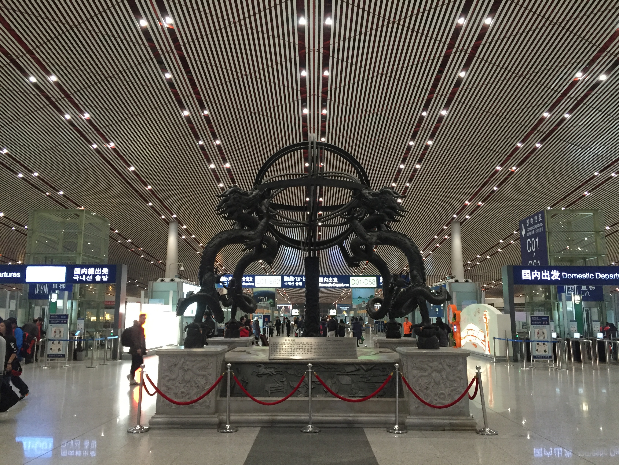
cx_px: 310
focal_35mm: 29
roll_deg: +0.1
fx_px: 519
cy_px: 232
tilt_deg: +9.7
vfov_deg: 48.2
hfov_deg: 61.7
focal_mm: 4.15
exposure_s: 1/20
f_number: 2.2
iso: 250
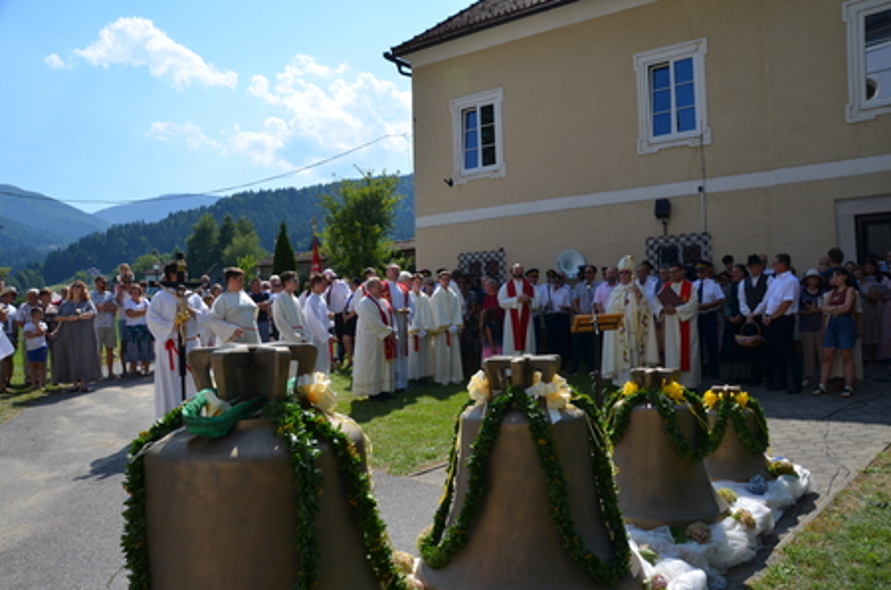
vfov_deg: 47.7
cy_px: 295
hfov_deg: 67.5
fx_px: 667
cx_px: 446
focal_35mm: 27
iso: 100
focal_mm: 18
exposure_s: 1/250
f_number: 8
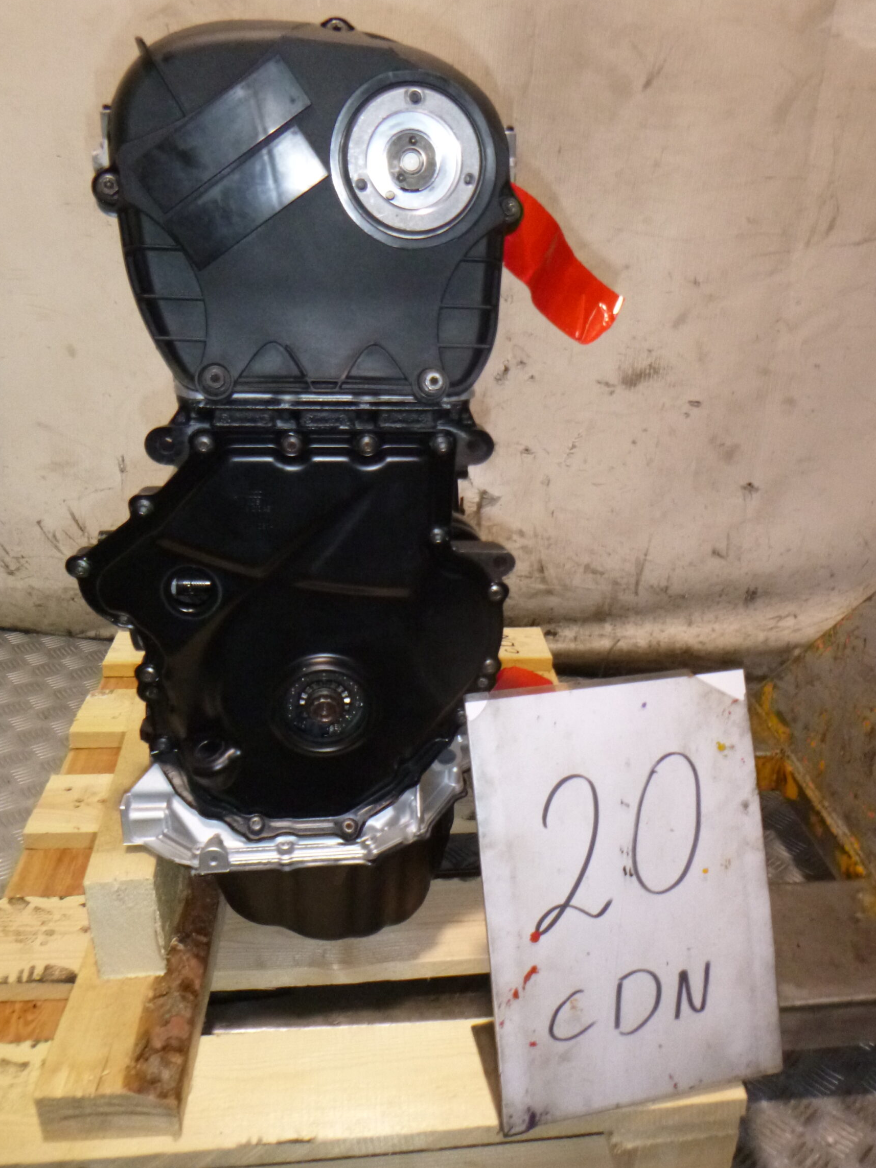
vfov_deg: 63.4
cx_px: 469
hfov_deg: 49.7
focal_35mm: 28
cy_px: 553
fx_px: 945
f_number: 3.9
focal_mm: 4.5
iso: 400
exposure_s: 1/60
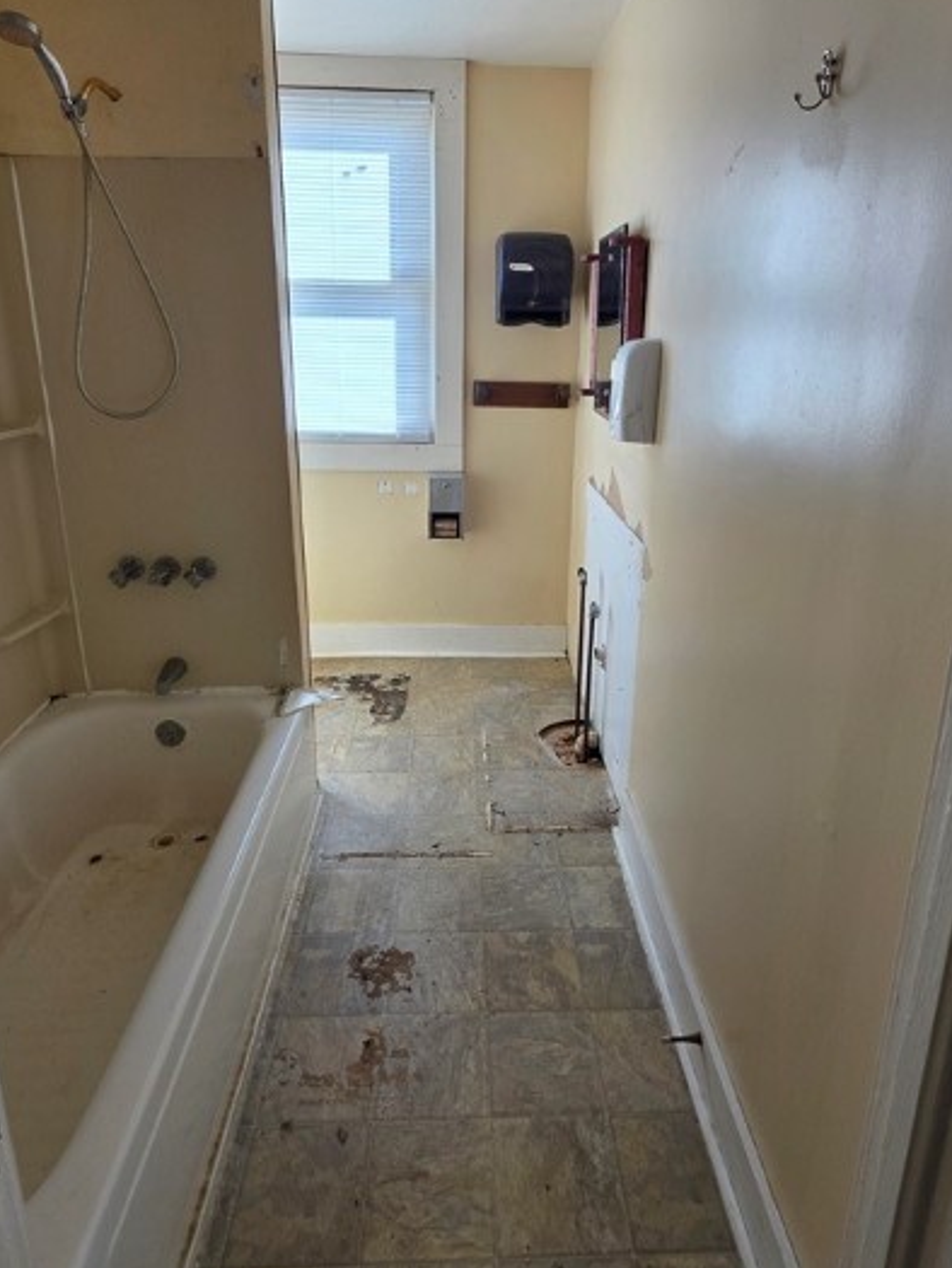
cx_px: 493
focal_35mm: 19
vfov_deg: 83.9
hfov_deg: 68.7
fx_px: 696
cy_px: 524
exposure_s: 1/120
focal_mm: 2.2
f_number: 1.9
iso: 50
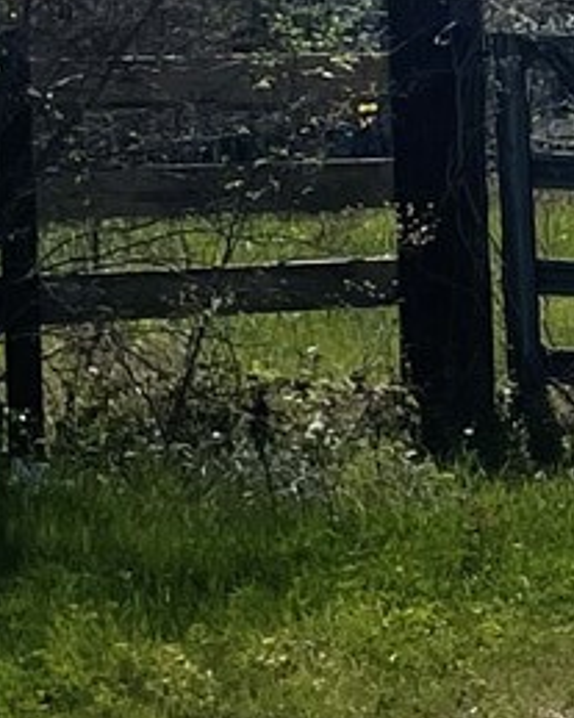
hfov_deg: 6.8
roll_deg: +1.2
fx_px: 4271
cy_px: 452
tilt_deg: -5.3
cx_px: 1872
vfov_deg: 9.6
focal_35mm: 201
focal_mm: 4.2
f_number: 1.6
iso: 32
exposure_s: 1/4831
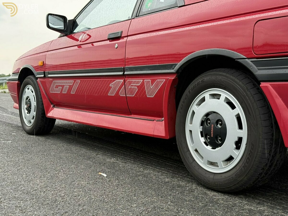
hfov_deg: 39.7
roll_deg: -0.3
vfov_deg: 30.3
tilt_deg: -3.5
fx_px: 399
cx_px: 144
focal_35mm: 48
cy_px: 108
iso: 100
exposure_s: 1/229
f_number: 1.78
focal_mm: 6.76
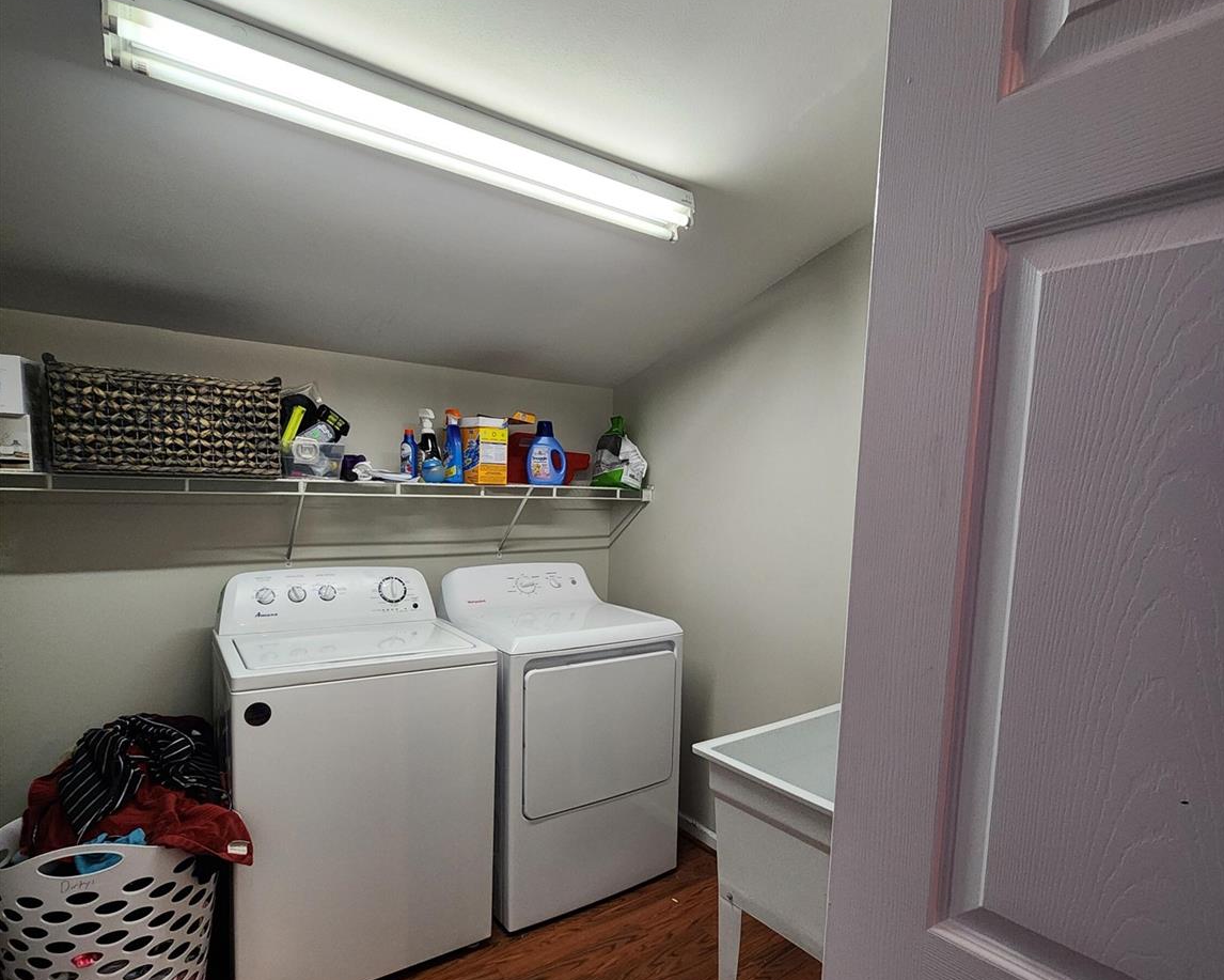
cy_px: 549
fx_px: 616
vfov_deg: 76.7
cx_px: 613
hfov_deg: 89.6
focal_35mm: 17
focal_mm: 2.2
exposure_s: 1/60
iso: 400
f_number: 2.2
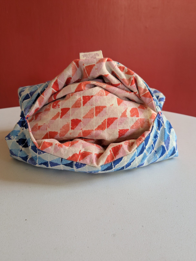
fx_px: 204
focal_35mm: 27
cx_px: 98
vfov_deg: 65.3
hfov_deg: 51.4
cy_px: 130
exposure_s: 1/33.3
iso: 64
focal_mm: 4.38
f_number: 1.73
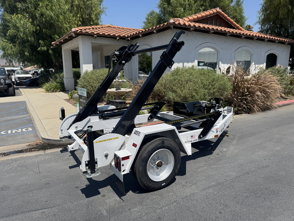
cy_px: 110
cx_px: 147
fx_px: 204
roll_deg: +0.3
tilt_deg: -10.5
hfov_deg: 71.6
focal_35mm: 24
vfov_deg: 56.8
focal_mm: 6.76
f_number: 1.78
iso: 80
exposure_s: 1/4950
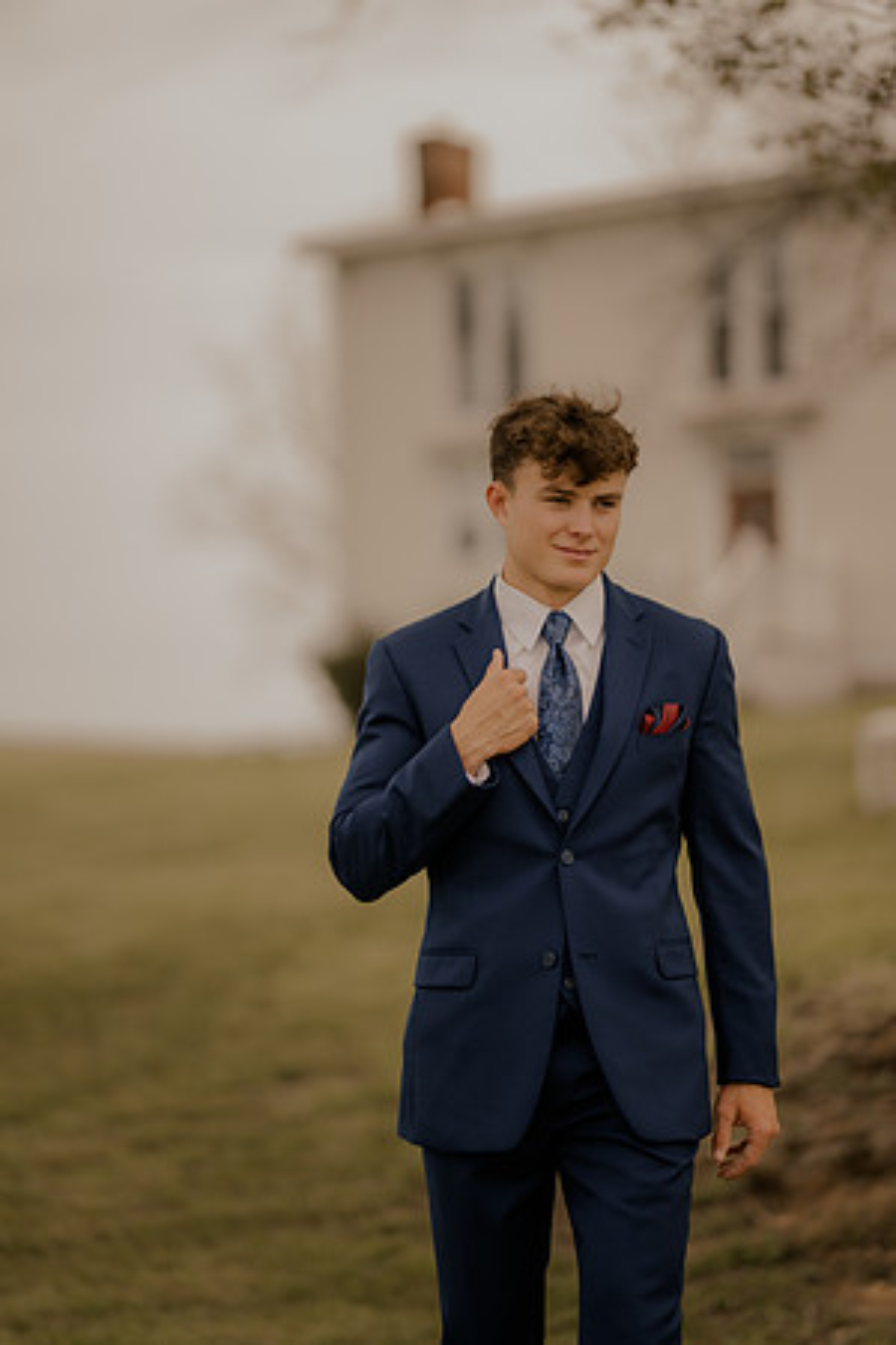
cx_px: 448
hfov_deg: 16.1
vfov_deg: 23.9
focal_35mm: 85
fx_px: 3173
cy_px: 672
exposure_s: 1/1600
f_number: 1.4
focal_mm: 85
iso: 64
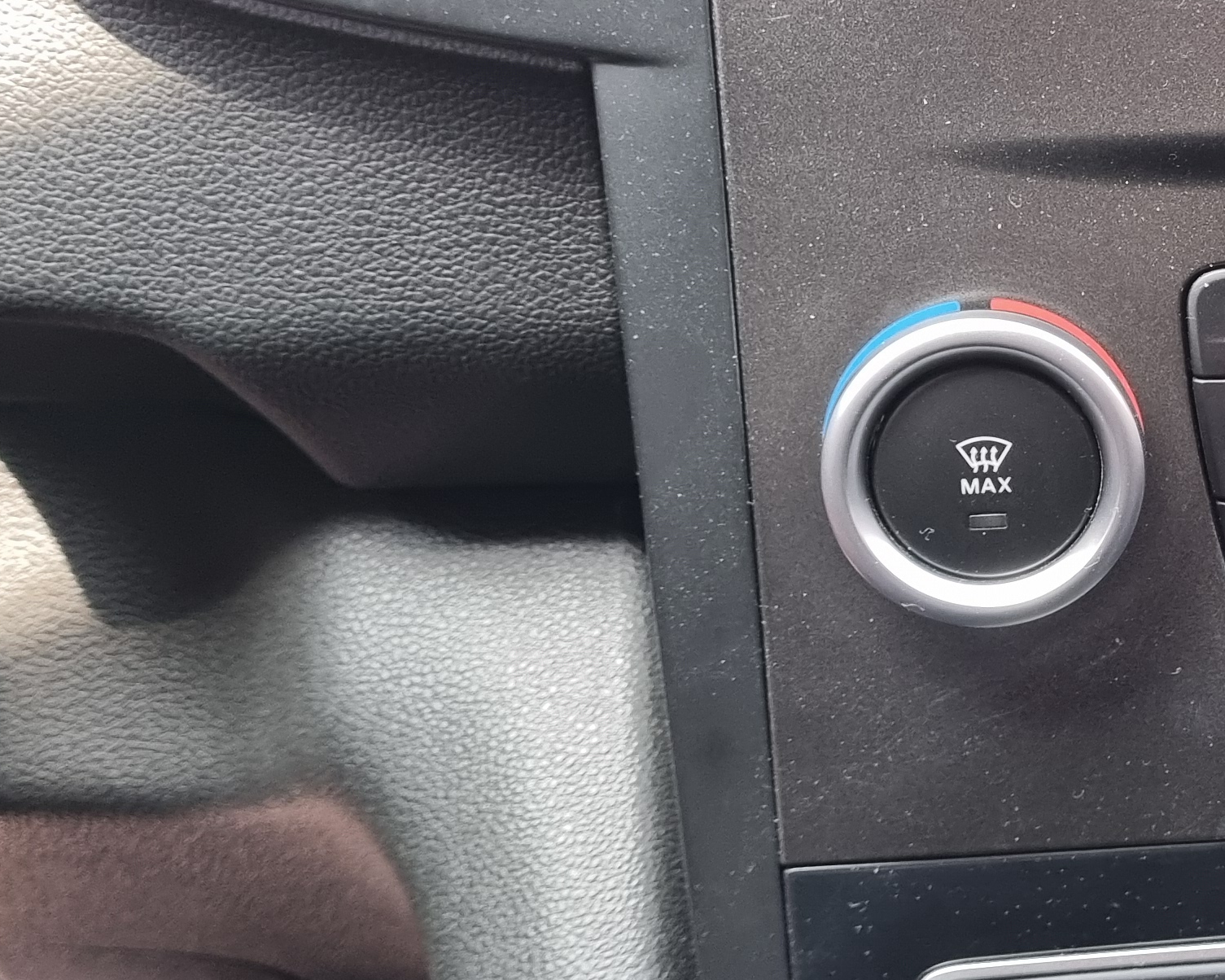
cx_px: 1472
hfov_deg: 25.1
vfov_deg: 22.4
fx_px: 2465
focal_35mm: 68
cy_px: 392
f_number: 1.8
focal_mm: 5.4
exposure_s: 1/60
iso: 200
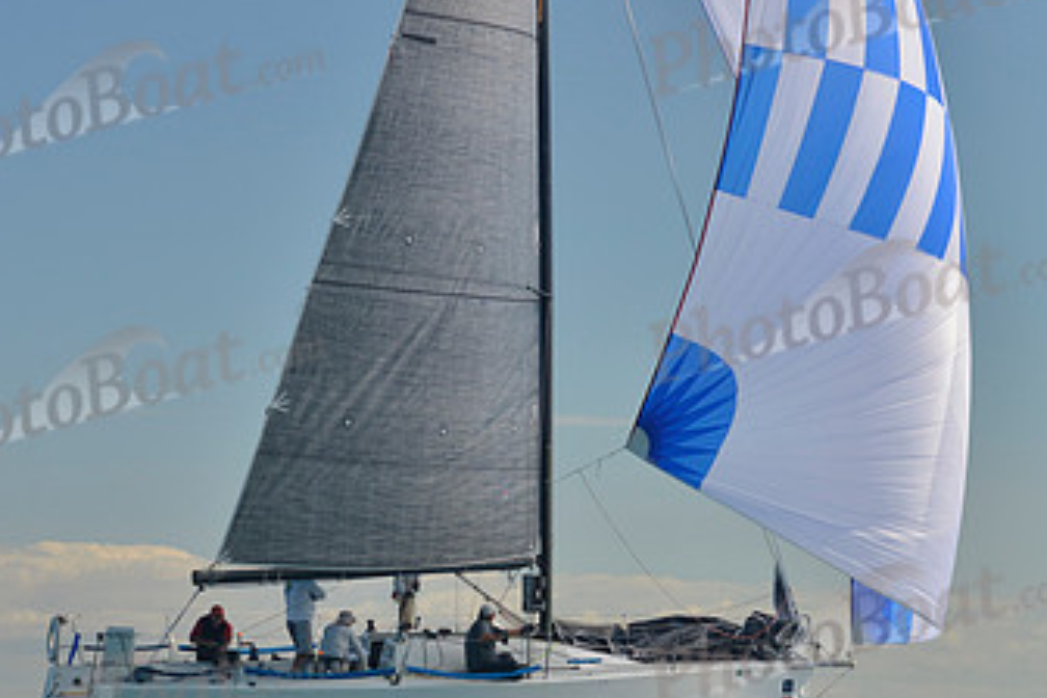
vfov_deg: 11.3
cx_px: 489
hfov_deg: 16.9
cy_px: 509
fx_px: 3519
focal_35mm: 121
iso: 200
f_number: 7.1
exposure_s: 1/640
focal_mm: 70
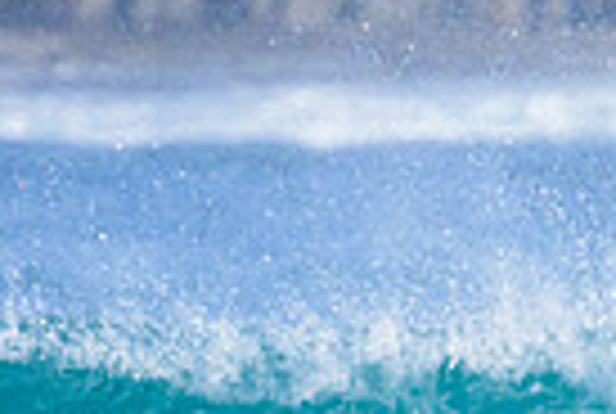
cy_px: 736
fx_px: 59453
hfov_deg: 0.6
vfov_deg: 0.4
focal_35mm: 3467
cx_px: 558
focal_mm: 800
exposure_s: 1/2000
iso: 1250
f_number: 11
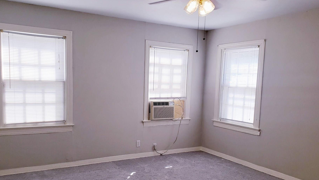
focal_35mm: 32
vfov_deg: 36.4
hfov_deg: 61.0
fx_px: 271
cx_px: 154
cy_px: 114
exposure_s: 1/154
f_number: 2.4
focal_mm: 4.3
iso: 50
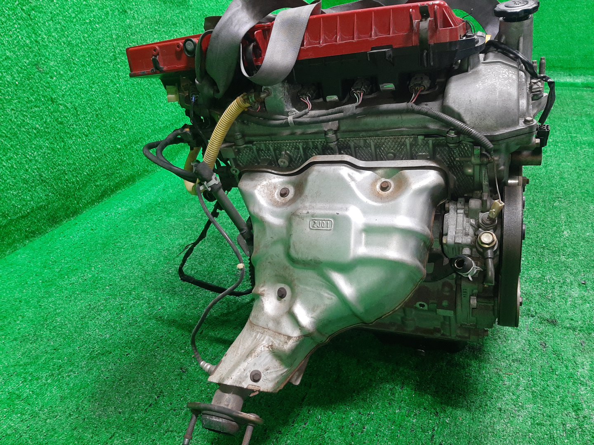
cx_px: 297
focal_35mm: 26
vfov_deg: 53.1
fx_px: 446
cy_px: 222
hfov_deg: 67.3
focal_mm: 3.93
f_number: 1.7
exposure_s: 1/50
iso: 200
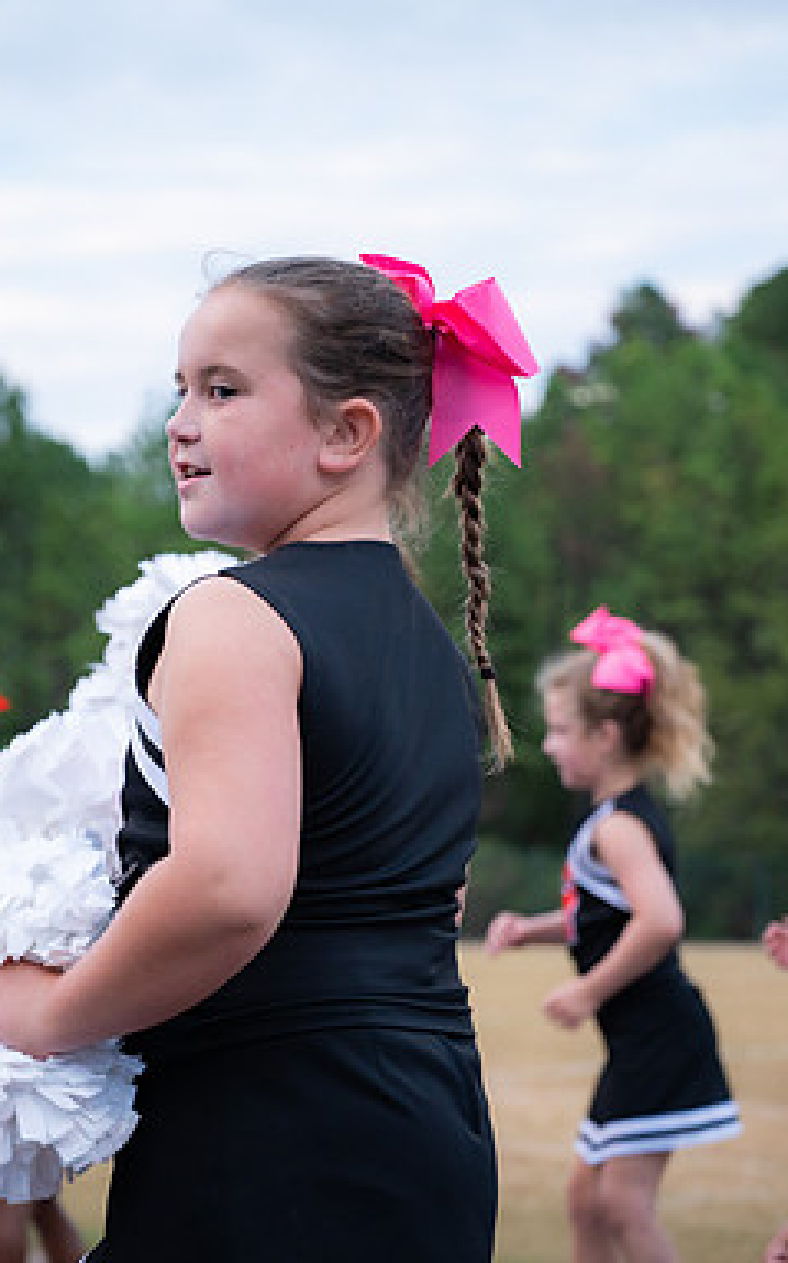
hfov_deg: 12.1
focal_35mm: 108
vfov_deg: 19.3
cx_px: 303
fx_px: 3715
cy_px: 633
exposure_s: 1/400
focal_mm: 70
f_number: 4
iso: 1250
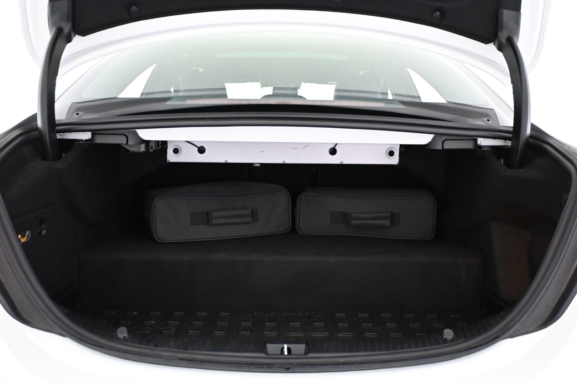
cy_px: 192
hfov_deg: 57.2
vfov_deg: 40.0
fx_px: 529
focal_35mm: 33
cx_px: 288
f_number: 4
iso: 3200
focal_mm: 22
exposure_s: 1/60
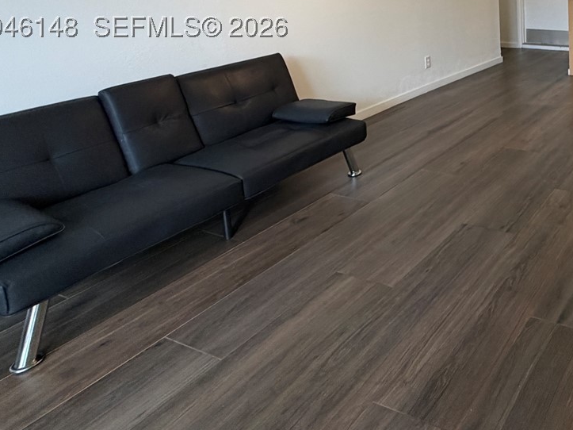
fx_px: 513
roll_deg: -0.4
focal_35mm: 31
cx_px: 567
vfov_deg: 41.3
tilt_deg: -8.4
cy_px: 32
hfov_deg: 48.6
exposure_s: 1/60
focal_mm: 2.22
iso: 200
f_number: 2.2
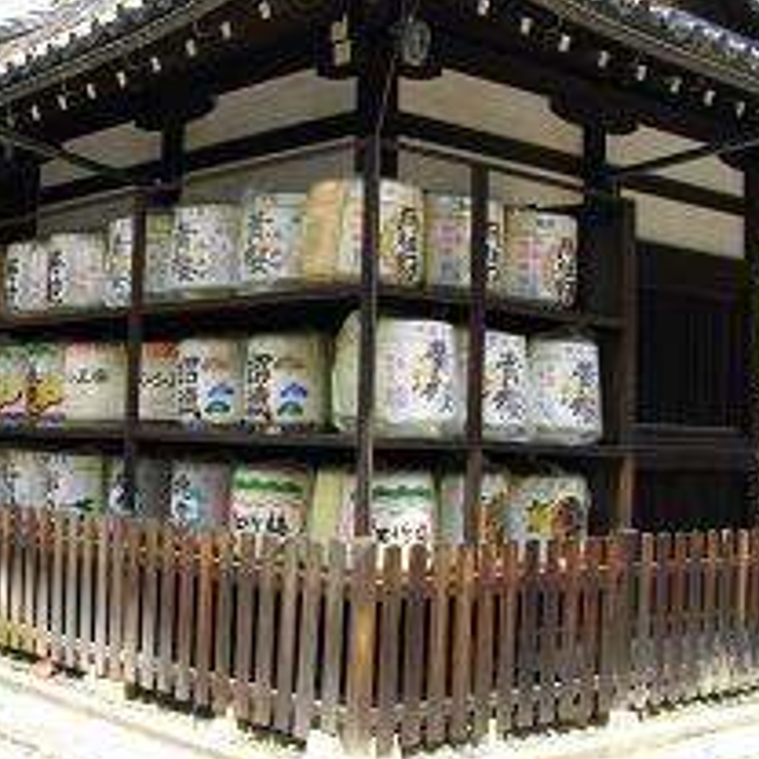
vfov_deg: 32.1
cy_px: 321
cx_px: 199
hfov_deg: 31.7
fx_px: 1315
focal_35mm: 53
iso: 100
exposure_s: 1/160
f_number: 5.5
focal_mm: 5.7
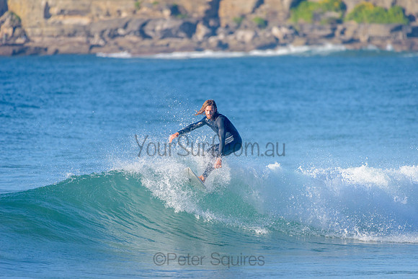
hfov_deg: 4.1
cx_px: 209
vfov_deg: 2.7
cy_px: 140
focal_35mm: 500
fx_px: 5810
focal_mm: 500
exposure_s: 1/2000
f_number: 5.6
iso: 320
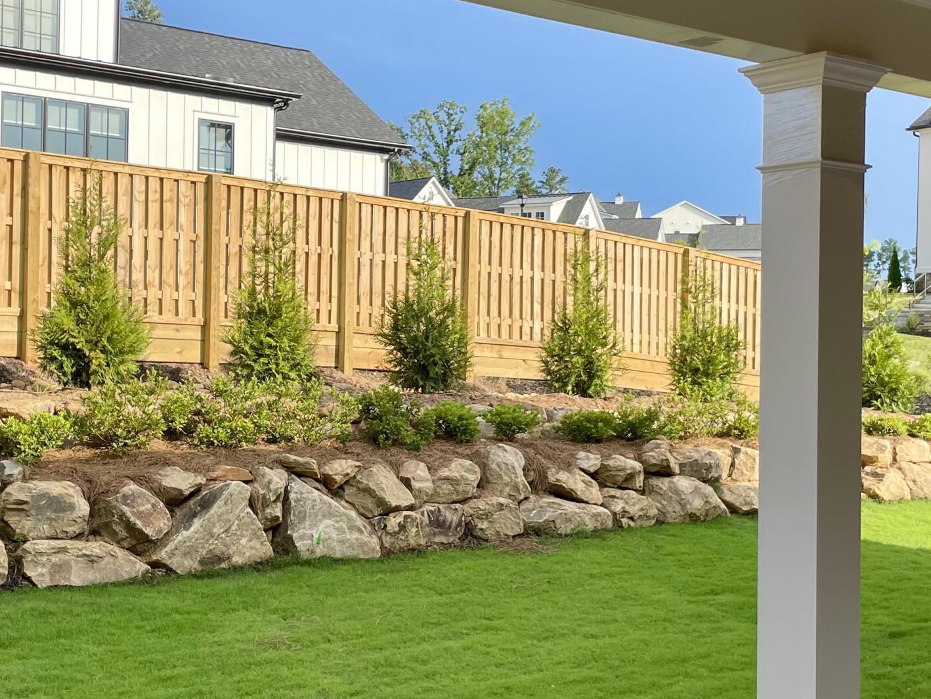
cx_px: 414
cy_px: 348
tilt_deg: +1.2
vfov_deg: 26.6
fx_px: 1479
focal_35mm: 55
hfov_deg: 34.9
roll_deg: -1.0
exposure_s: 1/1618
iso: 32
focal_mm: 4.2
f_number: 1.6
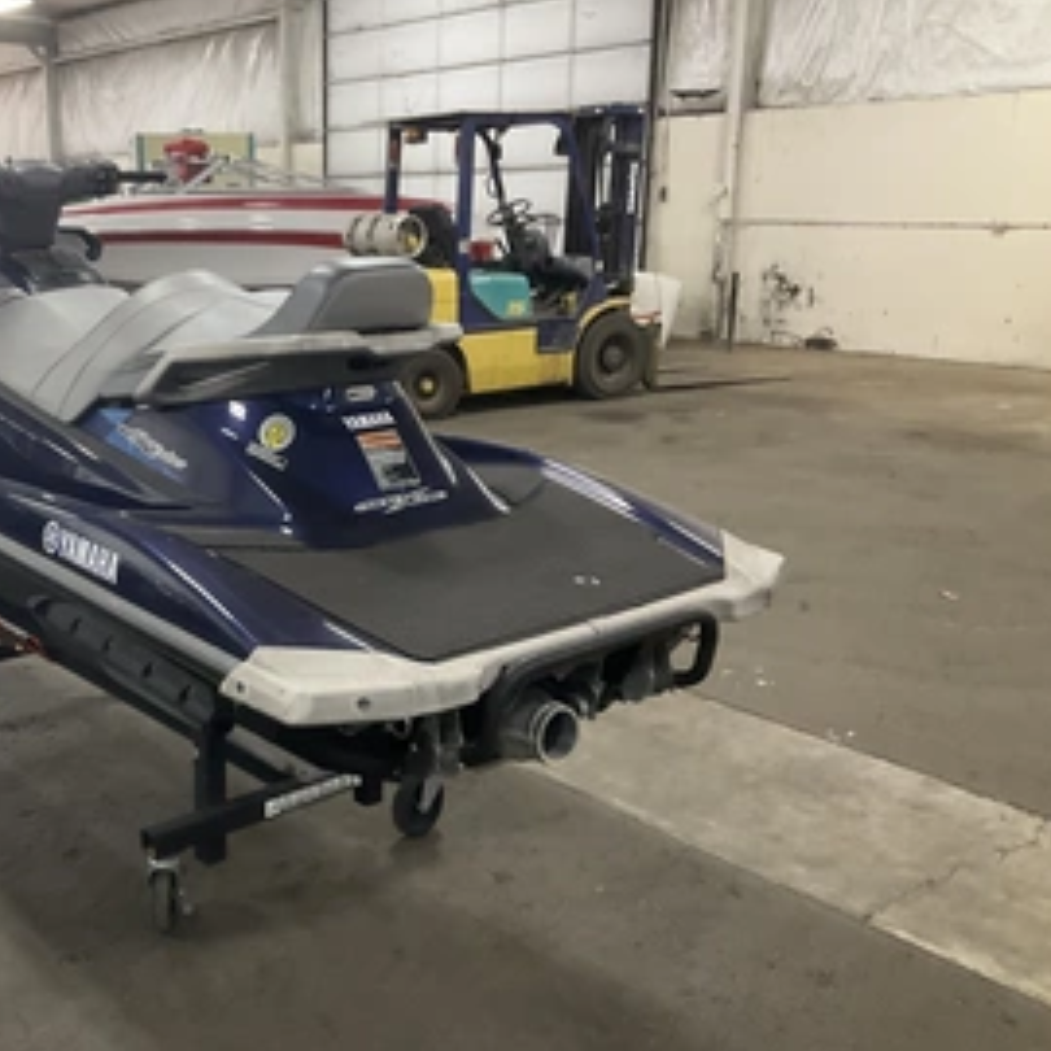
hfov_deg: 42.8
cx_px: 296
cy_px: 549
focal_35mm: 38
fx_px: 1305
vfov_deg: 43.8
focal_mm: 3
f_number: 1.8
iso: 200
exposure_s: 1/60
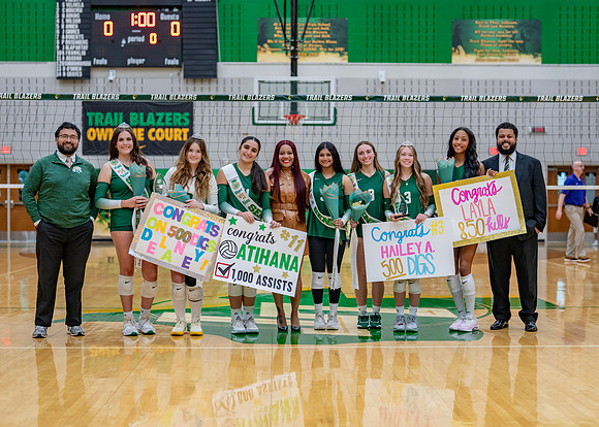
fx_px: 1087
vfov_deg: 22.2
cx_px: 291
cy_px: 229
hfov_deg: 30.8
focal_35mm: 64
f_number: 1.8
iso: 640
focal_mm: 50
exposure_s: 1/500
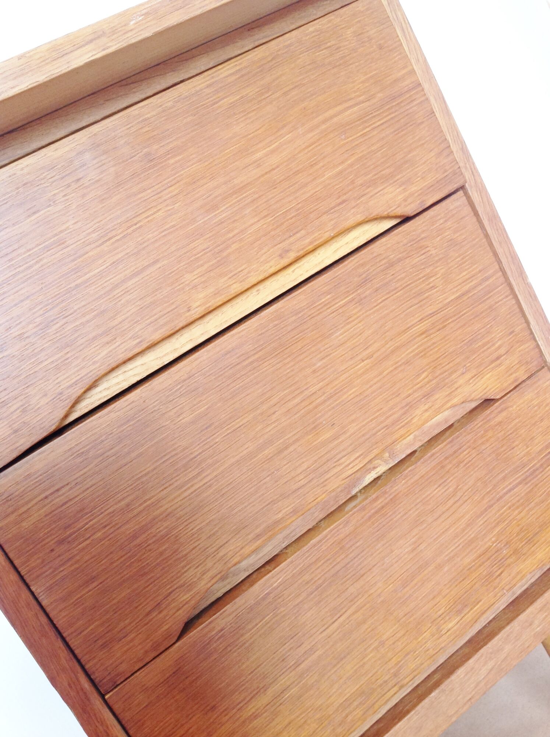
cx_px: 275
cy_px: 368
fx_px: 743
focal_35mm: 35
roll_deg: +29.9
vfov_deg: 52.7
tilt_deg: -10.1
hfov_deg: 40.6
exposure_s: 1/15
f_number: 2.4
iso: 100
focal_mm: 4.28
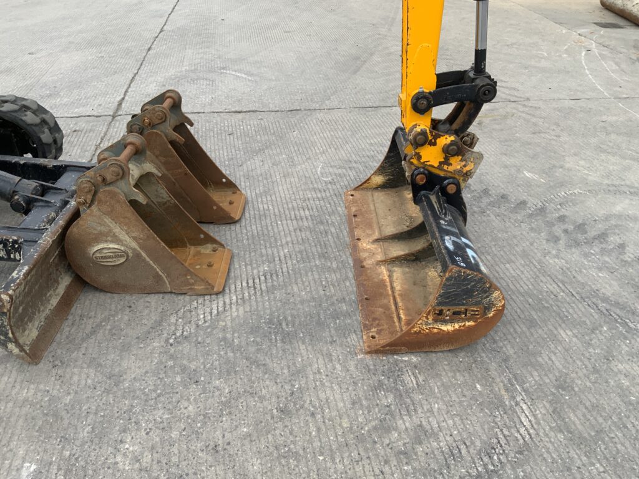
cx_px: 320
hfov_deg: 61.7
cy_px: 240
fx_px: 535
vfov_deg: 48.2
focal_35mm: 29
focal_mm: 3
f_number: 1.8
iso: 16
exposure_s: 1/599
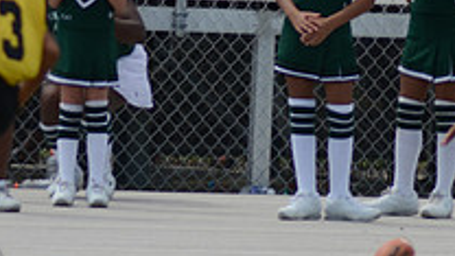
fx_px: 15286
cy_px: 142
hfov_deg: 1.7
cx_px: 195
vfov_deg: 1.0
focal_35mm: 1267
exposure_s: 1/640
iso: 200
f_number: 5.6
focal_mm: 290
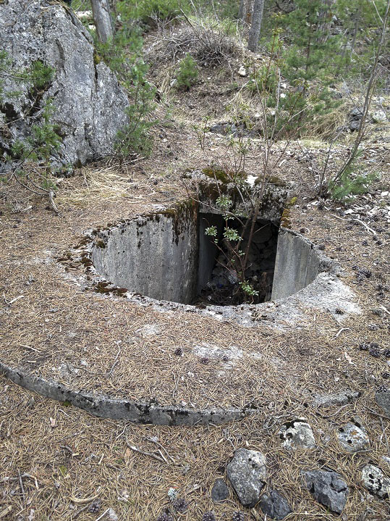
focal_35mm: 33
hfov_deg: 42.9
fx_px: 496
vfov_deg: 55.4
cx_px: 195
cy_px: 260
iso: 50
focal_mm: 4.12
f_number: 2.4
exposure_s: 1/40
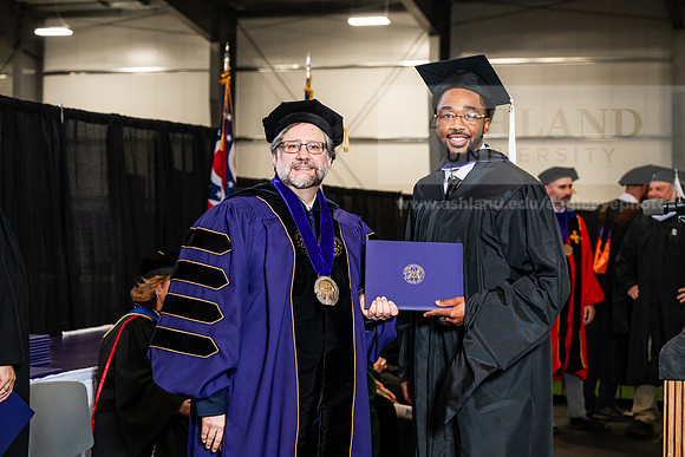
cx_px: 342
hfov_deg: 29.6
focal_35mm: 68
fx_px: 1294
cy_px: 228
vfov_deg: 20.0
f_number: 4.5
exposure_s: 1/200
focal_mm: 68
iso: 1250
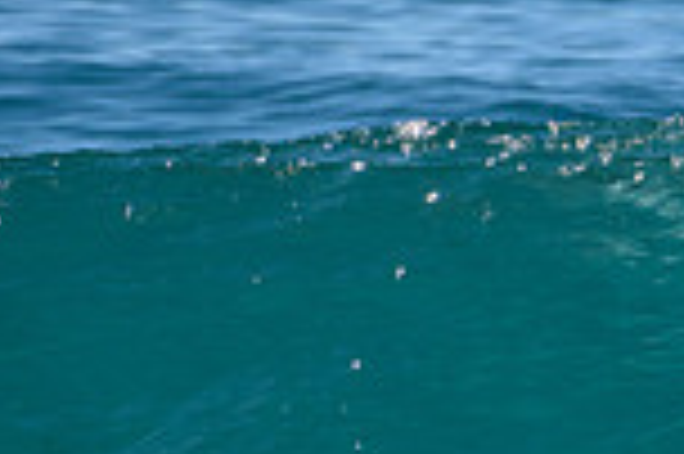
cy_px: 490
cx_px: 1190
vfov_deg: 0.6
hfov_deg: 0.9
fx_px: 44506
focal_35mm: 2345
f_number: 5.6
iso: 160
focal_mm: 500
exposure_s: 1/2000
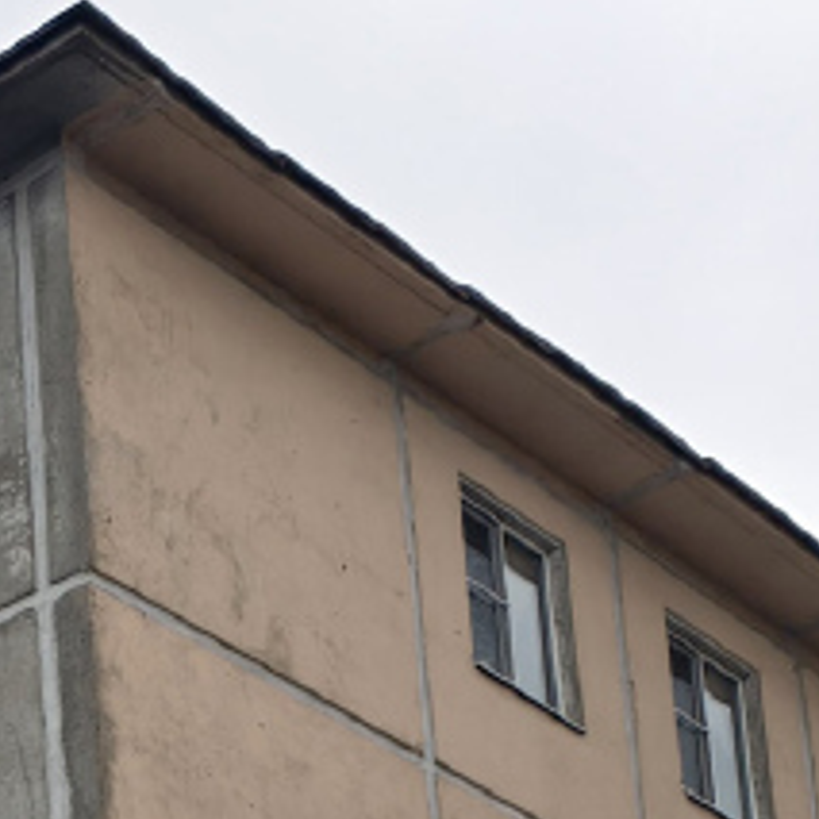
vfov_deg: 12.5
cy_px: 1590
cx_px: -673
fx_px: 3319
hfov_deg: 12.7
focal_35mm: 124
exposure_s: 1/248
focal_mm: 6.54
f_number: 1.57
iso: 87
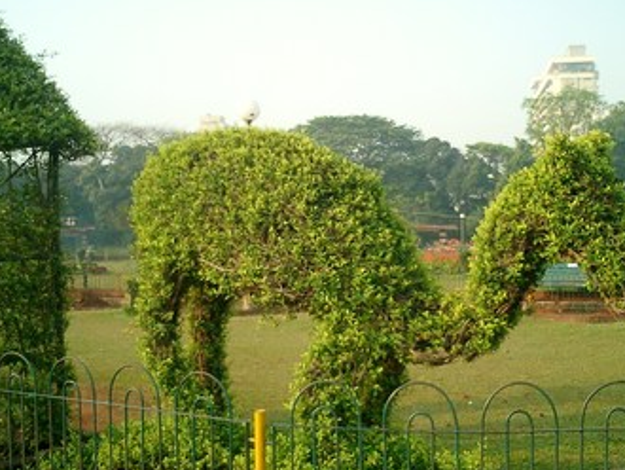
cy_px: 277
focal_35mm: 48
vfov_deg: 30.2
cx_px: 348
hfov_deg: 39.6
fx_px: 867
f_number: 3.2
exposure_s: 1/400
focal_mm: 7.5
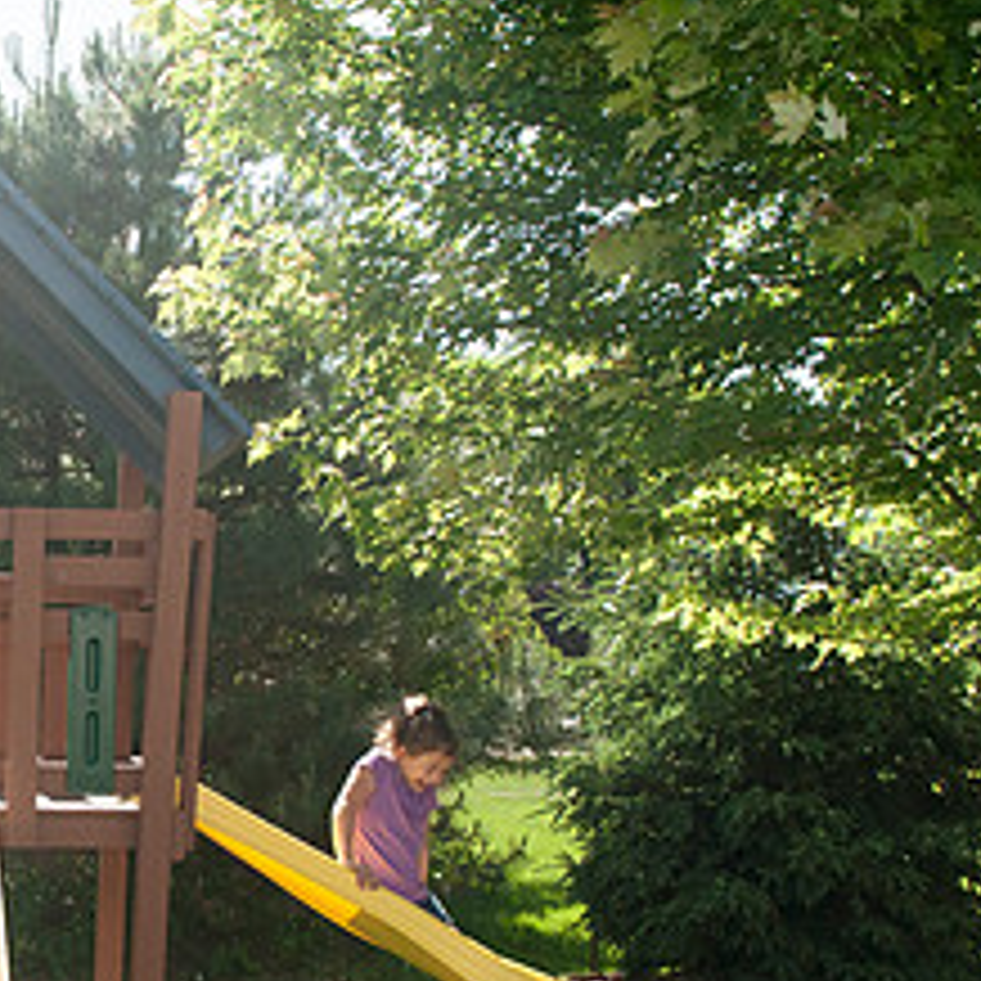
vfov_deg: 27.7
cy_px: 758
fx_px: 1956
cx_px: -68
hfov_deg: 26.2
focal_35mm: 61
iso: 400
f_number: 5
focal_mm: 18
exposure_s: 1/2000
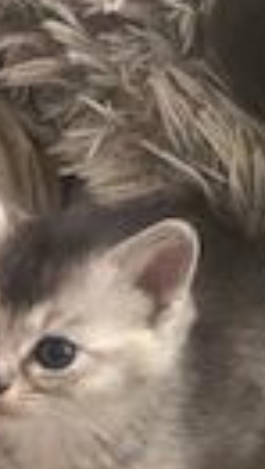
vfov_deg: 18.4
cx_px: 426
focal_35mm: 116
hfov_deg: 10.1
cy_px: 243
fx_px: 1444
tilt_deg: -67.5
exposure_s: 1/23
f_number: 1.78
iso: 800
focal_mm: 6.76
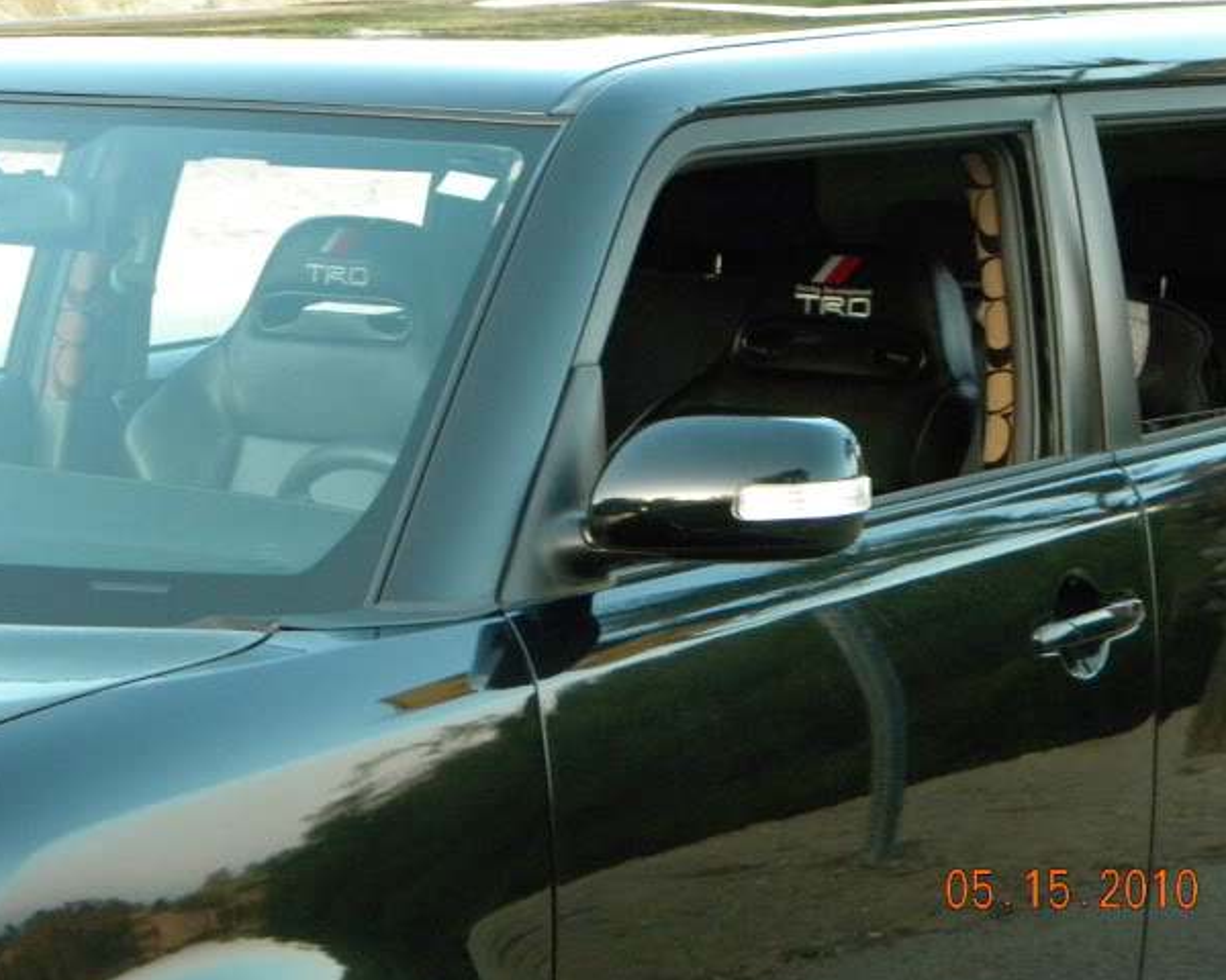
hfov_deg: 17.8
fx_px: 3919
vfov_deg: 14.3
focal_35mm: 108
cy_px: 404
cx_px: 478
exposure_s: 1/140
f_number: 4.5
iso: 541
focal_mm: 15.1
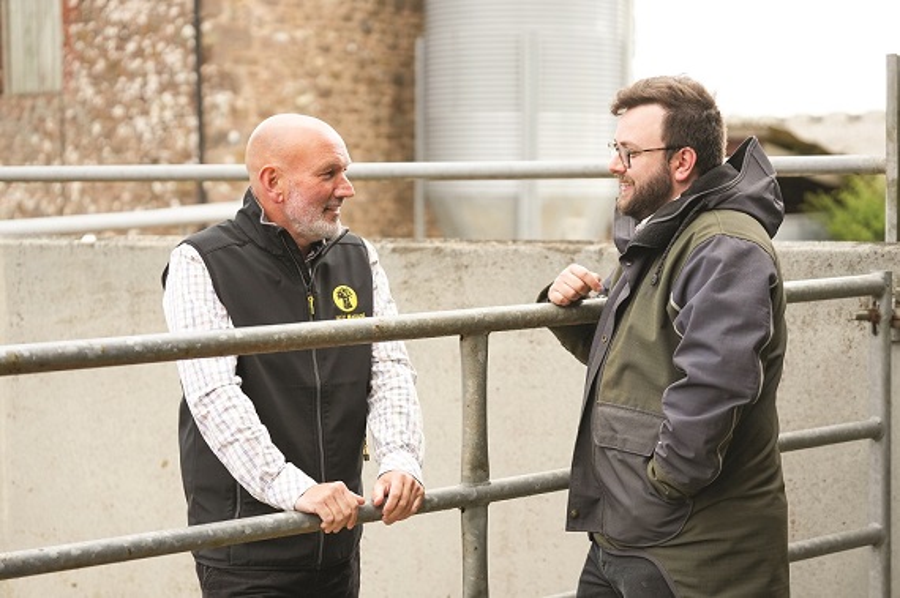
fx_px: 1748
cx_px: 450
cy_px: 299
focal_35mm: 70
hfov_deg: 28.9
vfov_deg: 19.4
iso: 1250
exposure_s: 1/4000
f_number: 2.8
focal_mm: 70
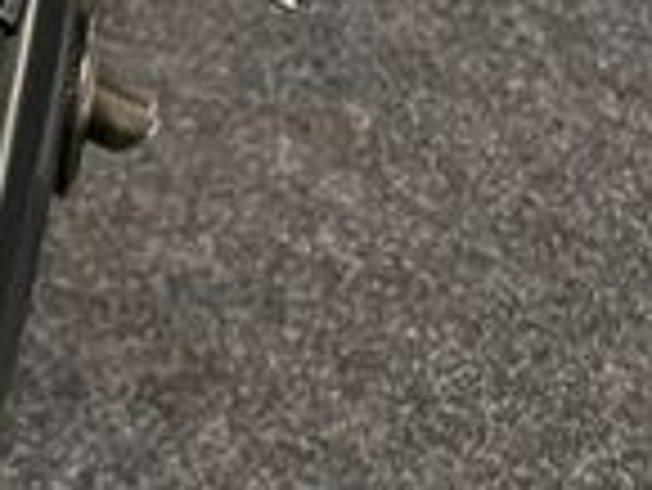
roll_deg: +0.0
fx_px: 2168
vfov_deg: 11.3
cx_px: -773
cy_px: -580
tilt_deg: -24.5
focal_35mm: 115
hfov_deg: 13.7
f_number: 1.6
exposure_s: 1/50
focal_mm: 5.1
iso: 160
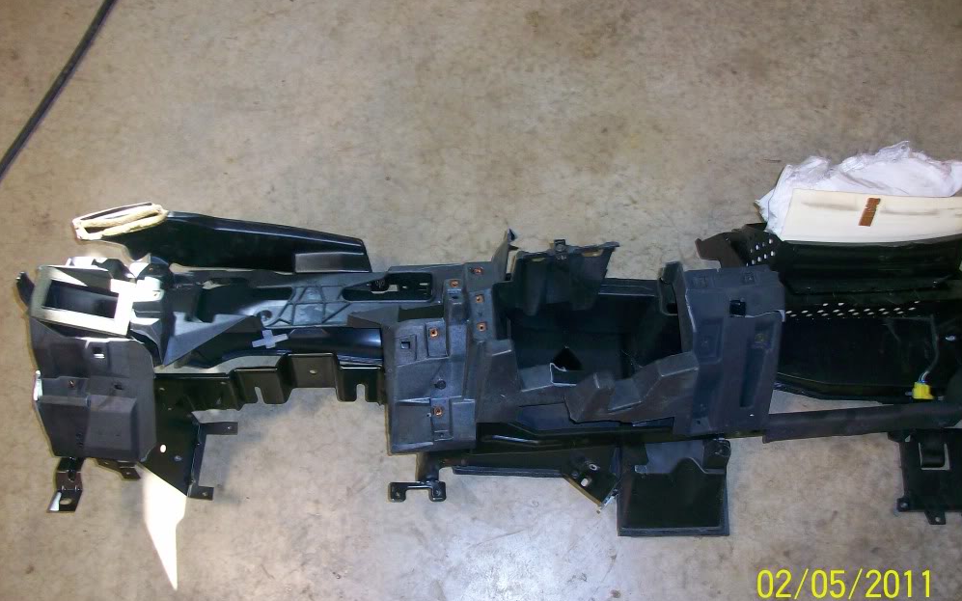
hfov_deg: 52.7
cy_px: 303
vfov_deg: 34.4
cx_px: 492
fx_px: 970
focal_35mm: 37
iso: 160
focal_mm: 5.7
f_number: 2.8
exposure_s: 1/60
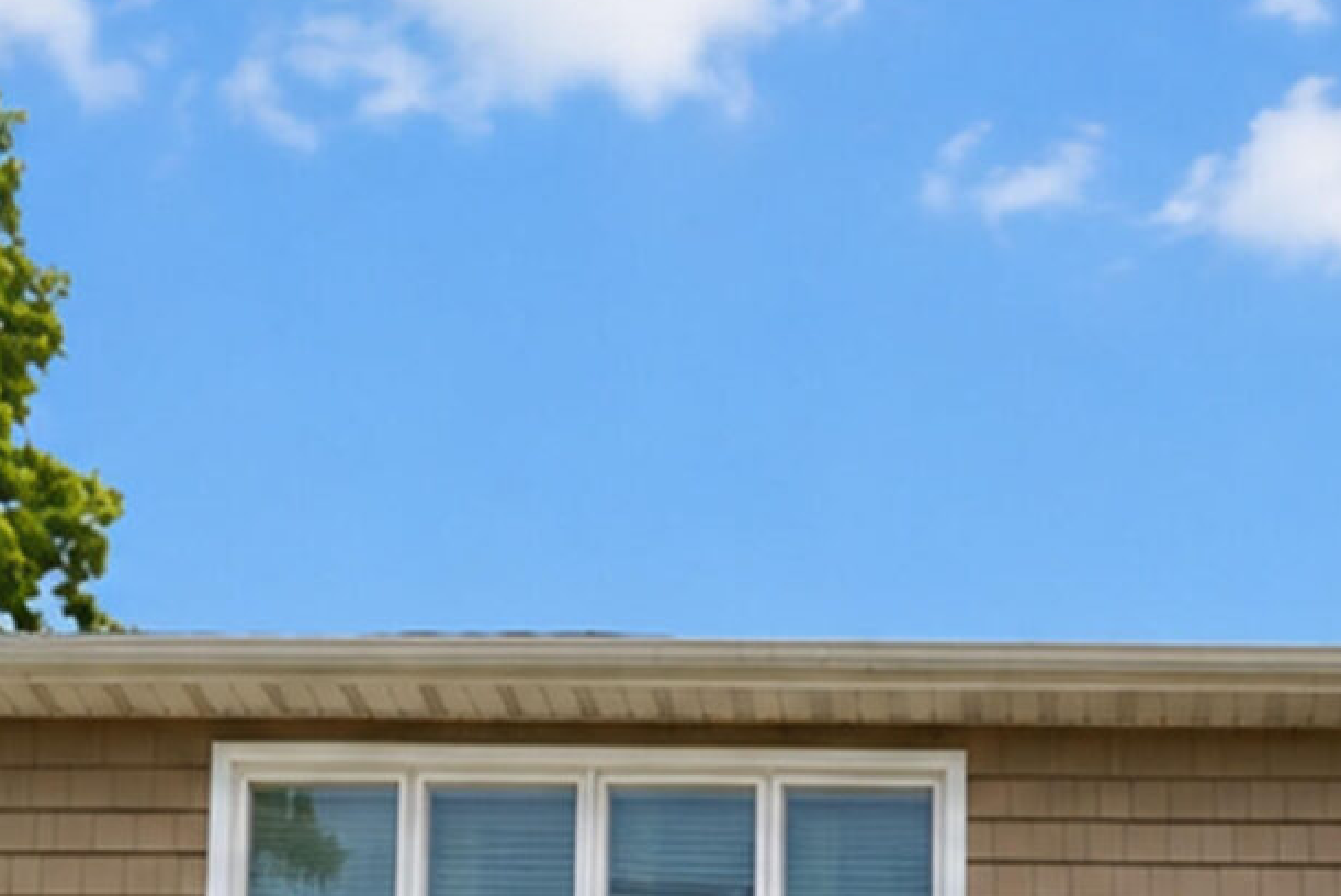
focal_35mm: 67
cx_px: 1086
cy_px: 1648
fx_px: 2497
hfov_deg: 29.3
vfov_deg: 16.7
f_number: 8
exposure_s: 1/125
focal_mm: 16
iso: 100
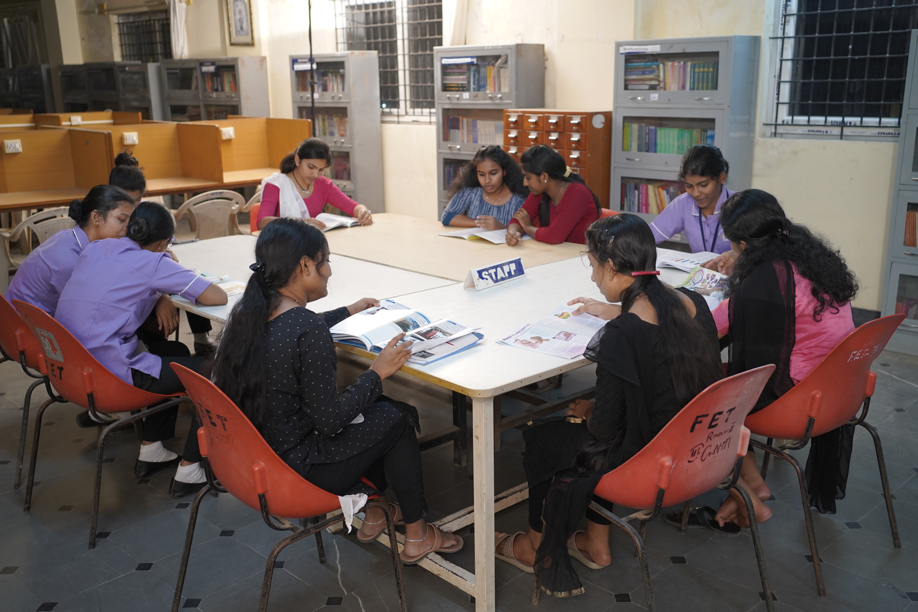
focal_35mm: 35
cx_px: 459
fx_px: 892
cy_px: 306
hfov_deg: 54.4
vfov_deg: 37.9
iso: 1600
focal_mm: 35
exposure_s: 1/80
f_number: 3.5
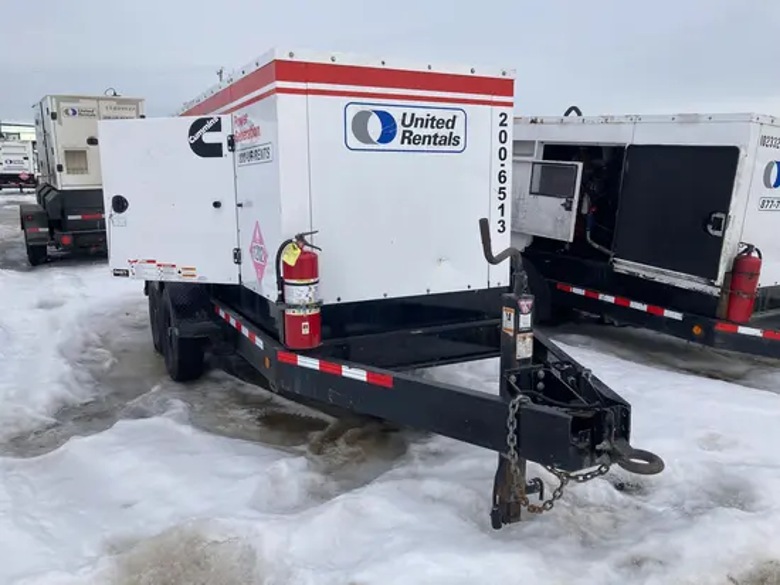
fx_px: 631
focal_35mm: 28
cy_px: 292
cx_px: 390
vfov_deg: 49.8
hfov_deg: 63.4
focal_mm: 3.99
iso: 20
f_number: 1.8
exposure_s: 1/941
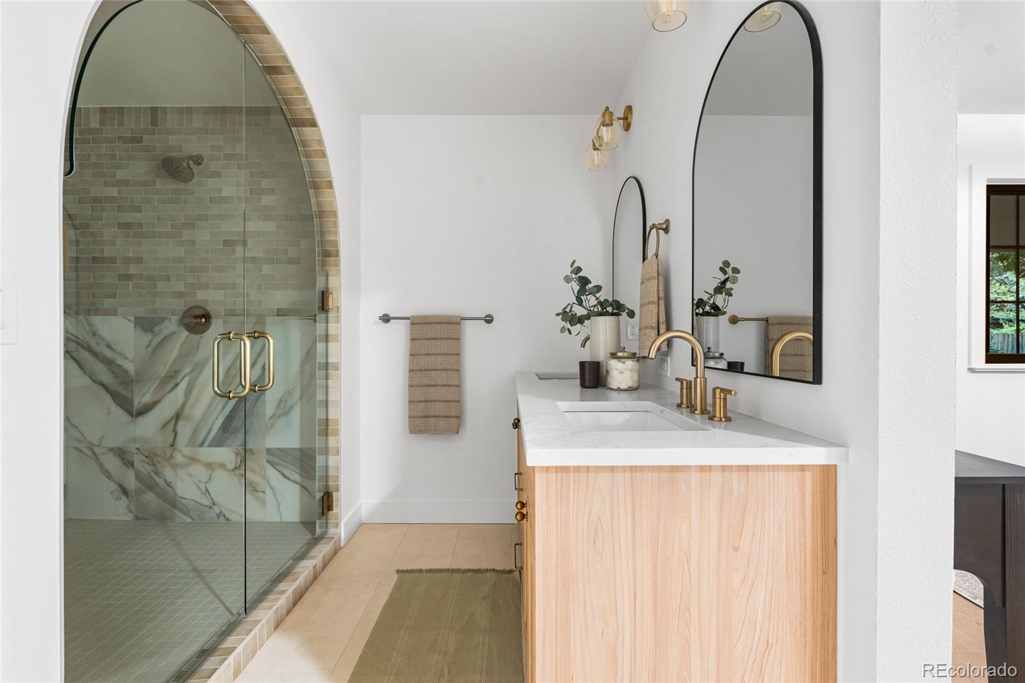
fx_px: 455
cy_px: 342
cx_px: 512
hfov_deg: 96.7
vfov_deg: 73.7
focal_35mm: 16
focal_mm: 16
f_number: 8
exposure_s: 1/2.5
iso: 800
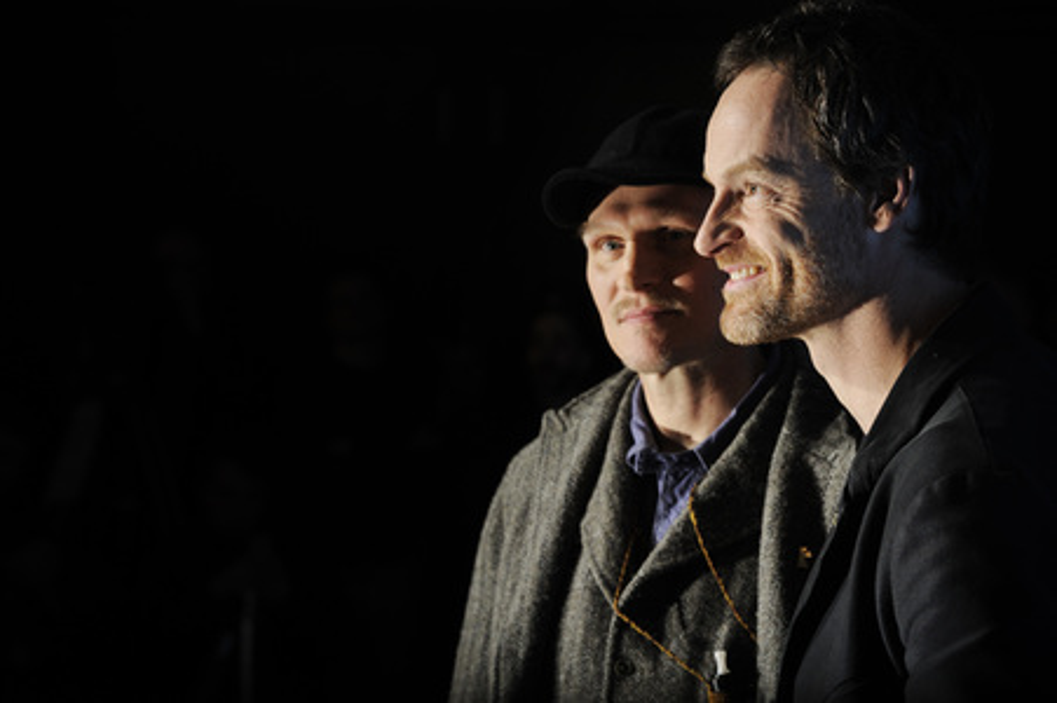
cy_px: 352
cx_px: 528
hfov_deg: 17.7
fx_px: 3403
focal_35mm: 116
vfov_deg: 11.8
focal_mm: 116
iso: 200
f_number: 8
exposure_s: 1/320
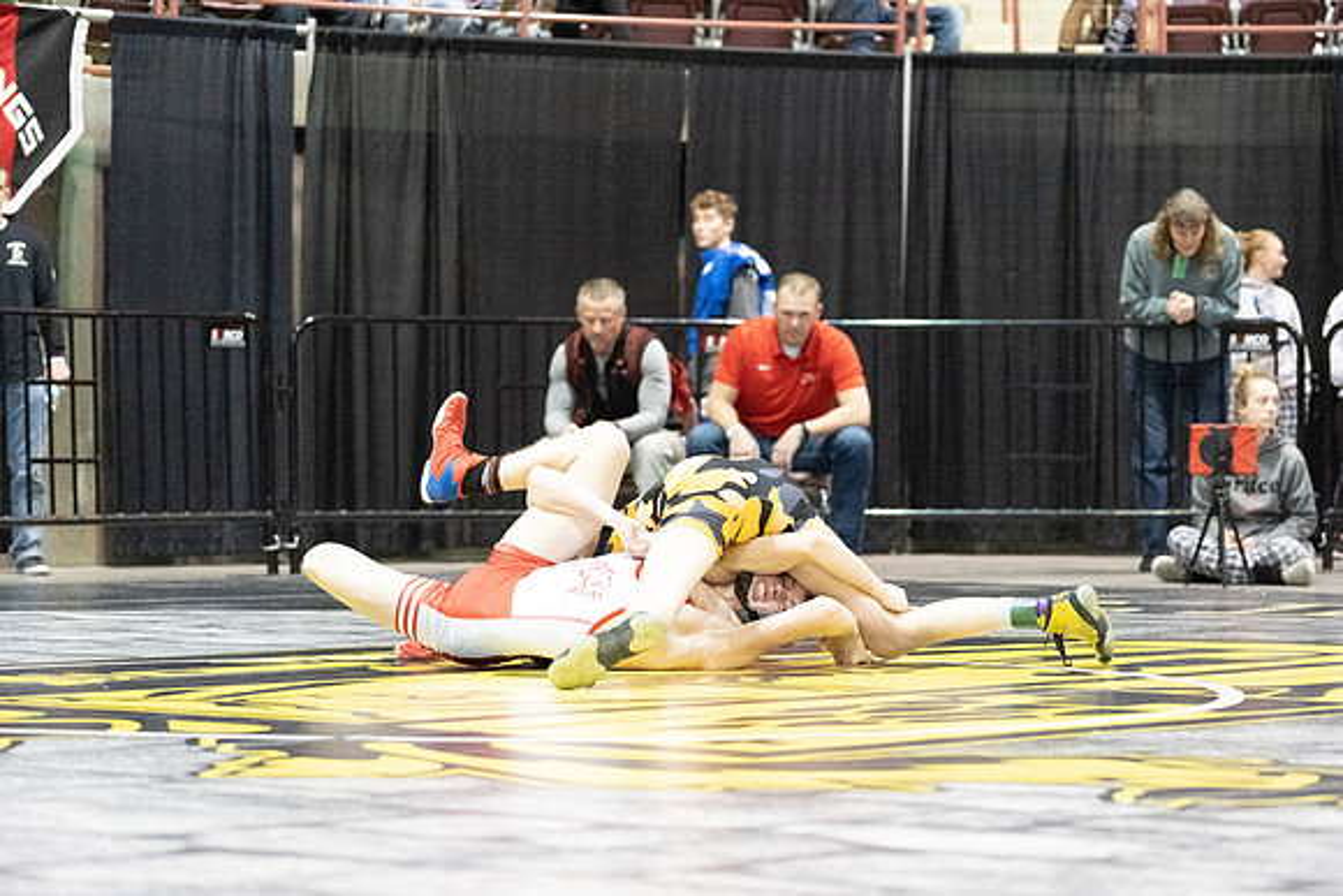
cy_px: 448
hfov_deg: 17.3
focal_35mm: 118
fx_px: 4403
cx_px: 672
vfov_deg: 11.6
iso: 25600
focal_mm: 118
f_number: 4
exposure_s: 1/500
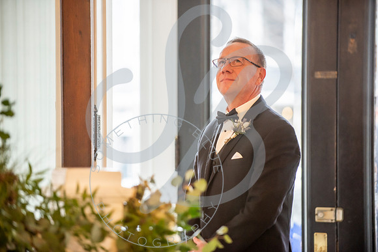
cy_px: 126
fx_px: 1728
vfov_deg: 8.3
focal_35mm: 165
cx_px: 186
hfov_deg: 12.5
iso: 1600
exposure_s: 1/200
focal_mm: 160
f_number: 2.8
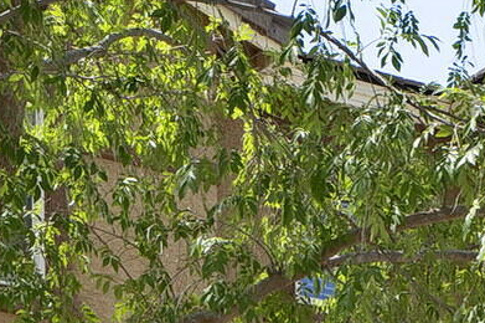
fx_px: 1736
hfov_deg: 15.2
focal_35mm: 129
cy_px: 668
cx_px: 609
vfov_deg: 9.8
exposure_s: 1/100
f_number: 9
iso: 100
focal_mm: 18
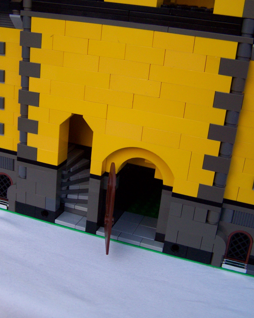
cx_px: 115
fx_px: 423
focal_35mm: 45
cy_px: 160
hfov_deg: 33.4
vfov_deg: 41.2
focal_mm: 6.3
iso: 160
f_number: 2.8
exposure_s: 1/60
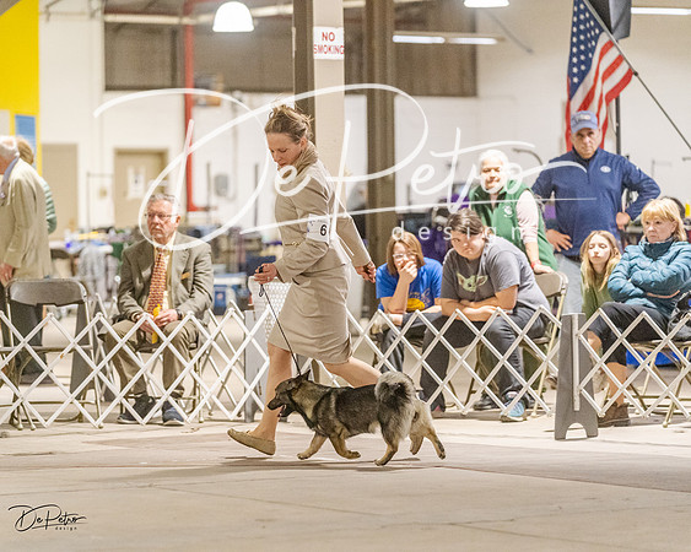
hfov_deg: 12.7
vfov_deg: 10.2
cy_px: 276
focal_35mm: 152
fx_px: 3108
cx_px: 300
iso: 6400
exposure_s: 1/400
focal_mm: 135
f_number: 3.2
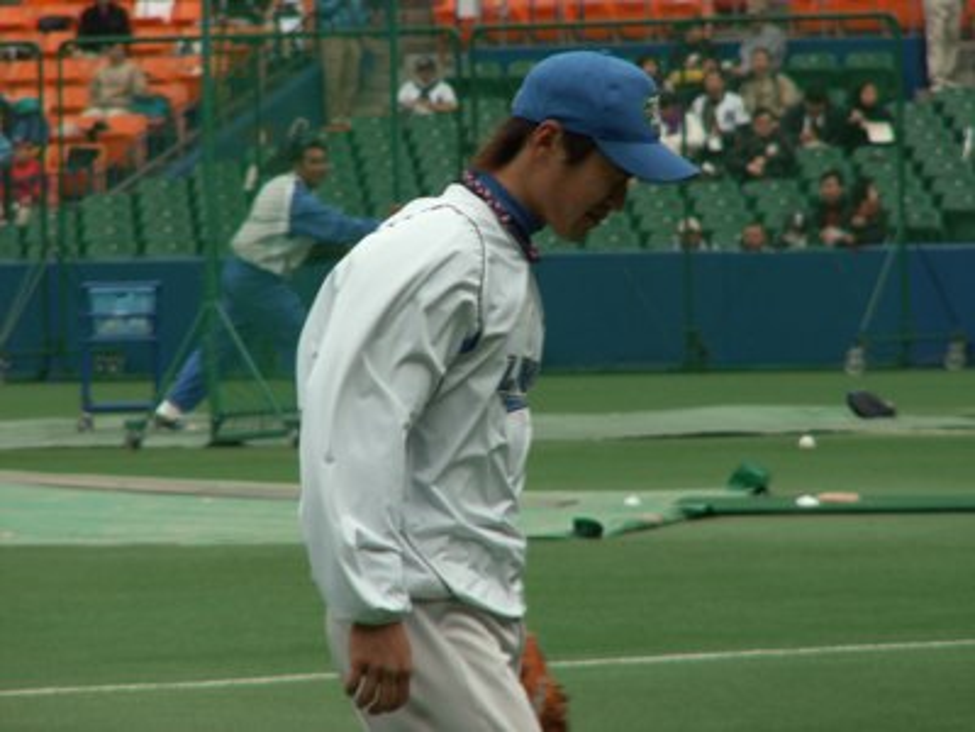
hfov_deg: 4.7
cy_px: 366
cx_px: 488
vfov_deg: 3.5
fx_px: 11830
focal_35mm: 420
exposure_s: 1/250
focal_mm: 69.45
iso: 50
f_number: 4.5
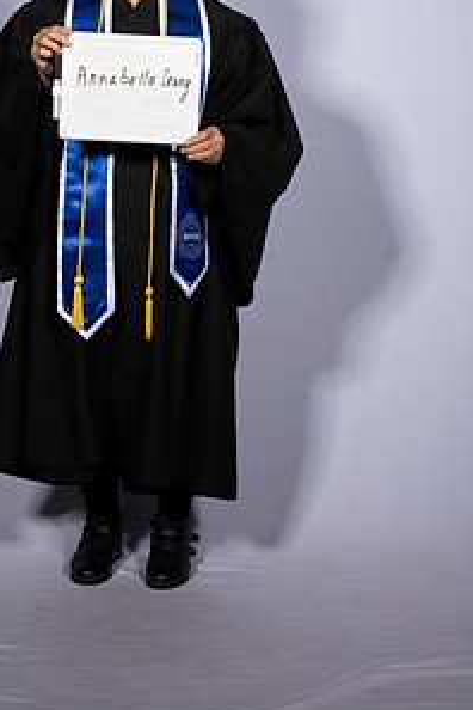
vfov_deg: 19.2
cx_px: 165
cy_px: 210
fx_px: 2089
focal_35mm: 106
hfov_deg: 12.9
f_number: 8
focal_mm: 70
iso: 100
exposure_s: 1/200
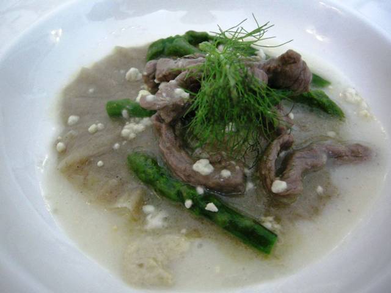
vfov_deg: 39.7
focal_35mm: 36
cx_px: 196
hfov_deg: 51.4
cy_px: 146
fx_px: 407
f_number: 2.7
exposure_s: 1/125
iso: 771
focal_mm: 7.5
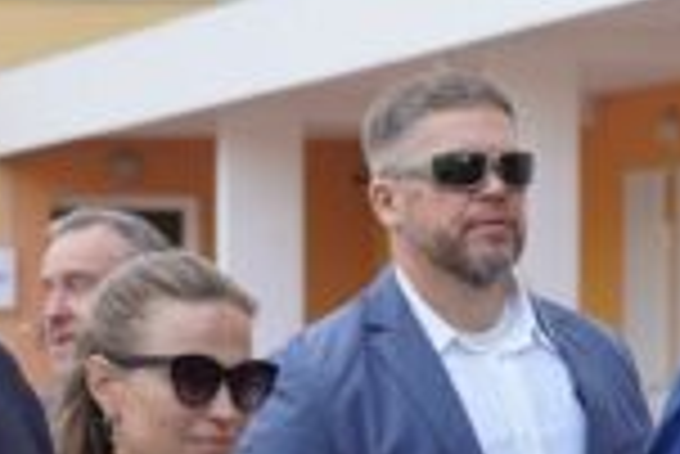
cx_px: 144
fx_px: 4802
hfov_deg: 8.1
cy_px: 859
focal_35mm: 254
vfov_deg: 5.3
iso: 125
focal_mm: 50
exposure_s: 1/160
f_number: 4
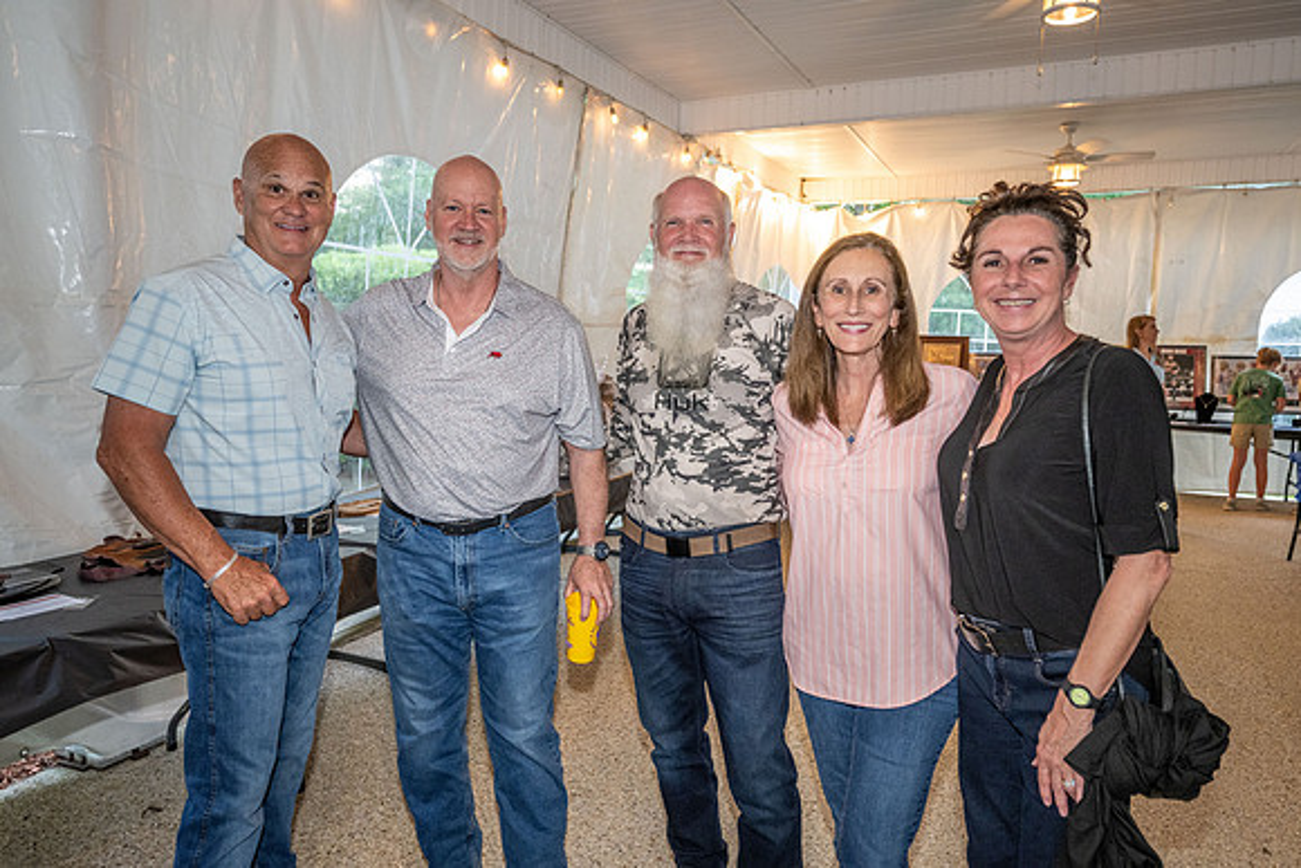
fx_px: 849
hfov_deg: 74.9
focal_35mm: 24
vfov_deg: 54.1
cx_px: 650
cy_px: 434
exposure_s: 1/200
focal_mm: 23.5
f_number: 4
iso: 2200
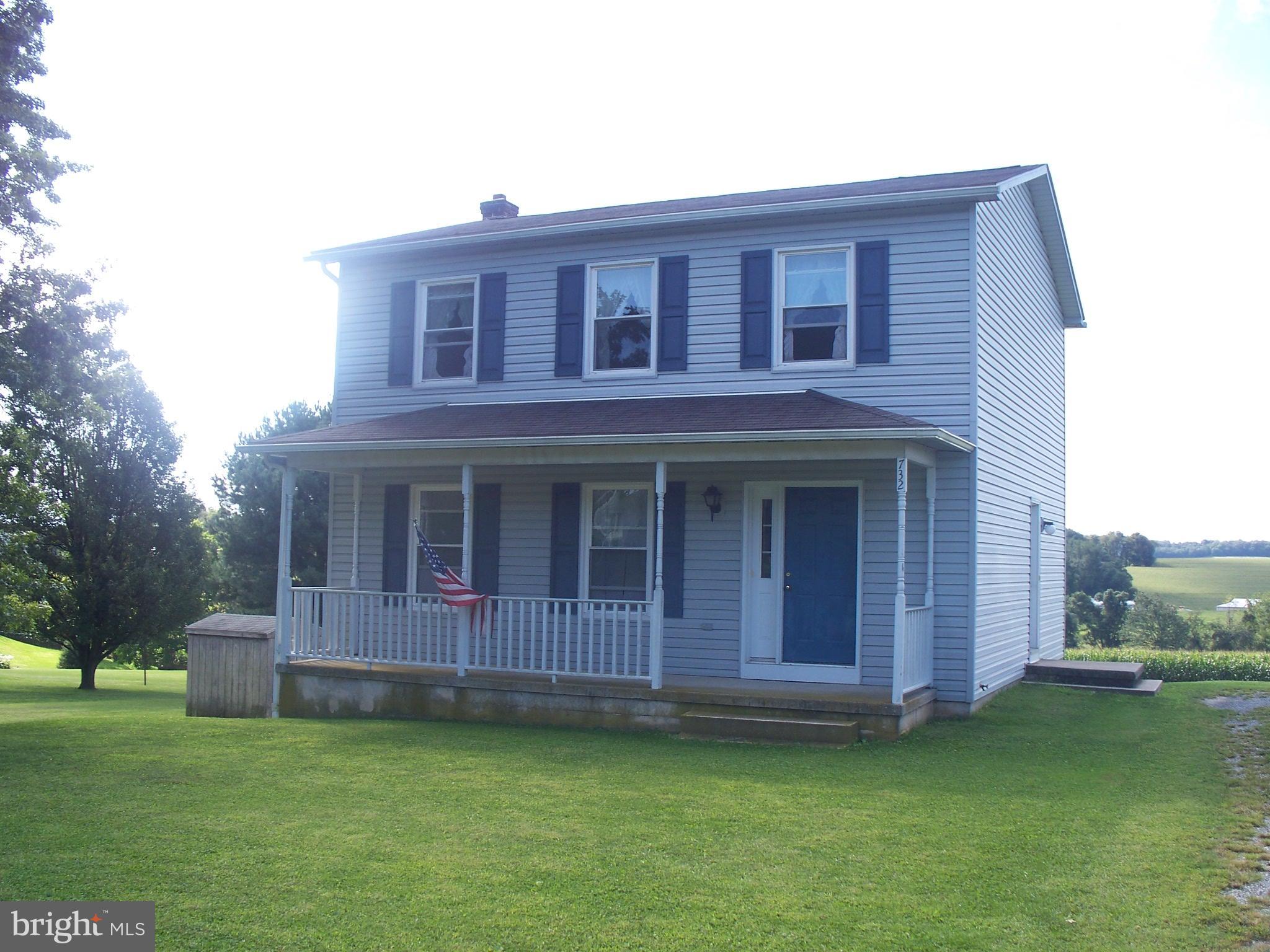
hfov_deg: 51.4
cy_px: 476
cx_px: 635
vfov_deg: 39.7
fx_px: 1321
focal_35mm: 36
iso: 80
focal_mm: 7.54
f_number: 2.8
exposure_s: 1/320
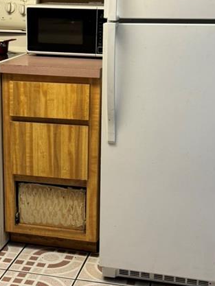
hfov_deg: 21.2
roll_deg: +1.7
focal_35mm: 69
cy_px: 148
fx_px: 571
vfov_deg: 28.2
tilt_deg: -15.4
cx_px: 71
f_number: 1.78
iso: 125
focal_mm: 6.76
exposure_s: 1/60
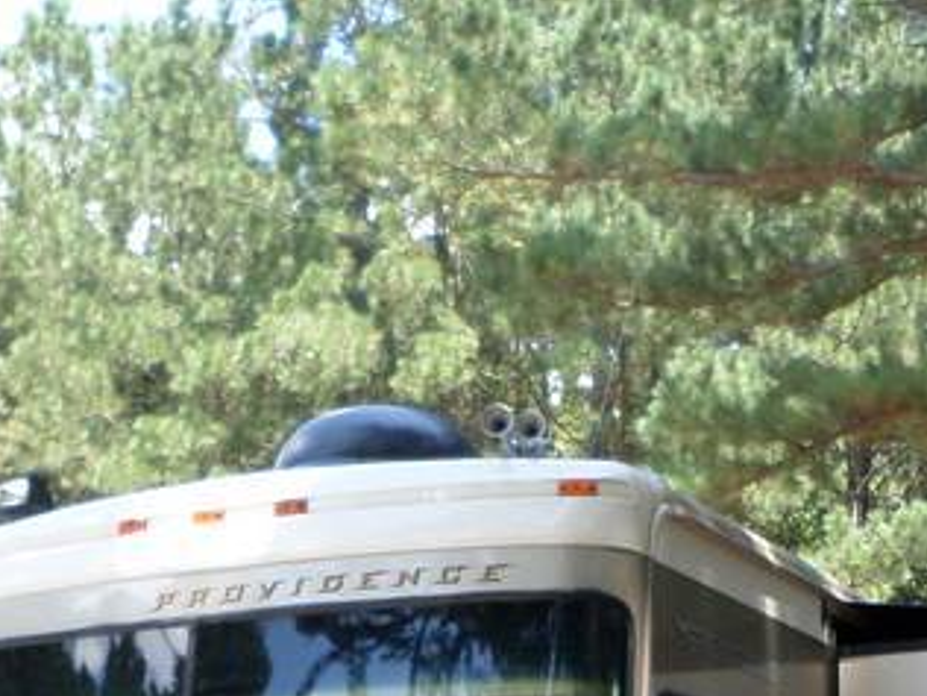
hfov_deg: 24.7
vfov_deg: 16.7
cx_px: 425
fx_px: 2116
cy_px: 1098
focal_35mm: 79
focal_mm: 4.5
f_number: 2.5
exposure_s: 1/250
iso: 80
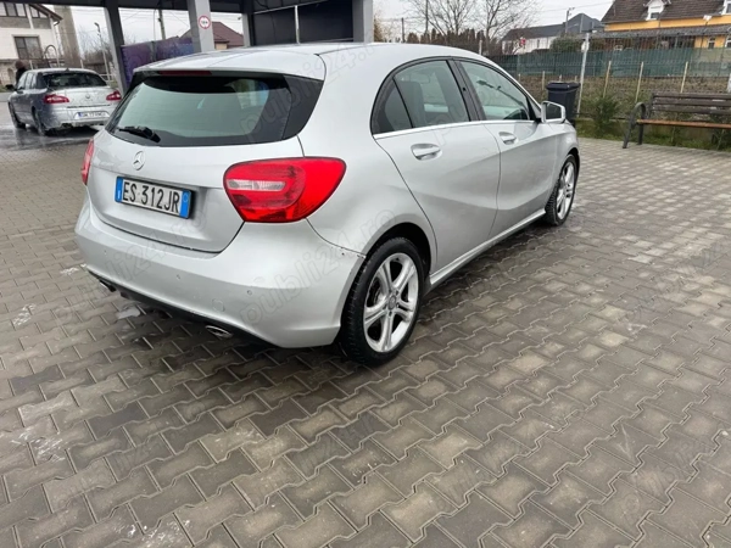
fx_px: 507
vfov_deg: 56.8
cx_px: 366
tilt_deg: -22.0
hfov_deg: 71.6
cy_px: 274
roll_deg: +2.0
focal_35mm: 24
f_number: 1.78
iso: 80
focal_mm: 6.76
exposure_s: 1/527
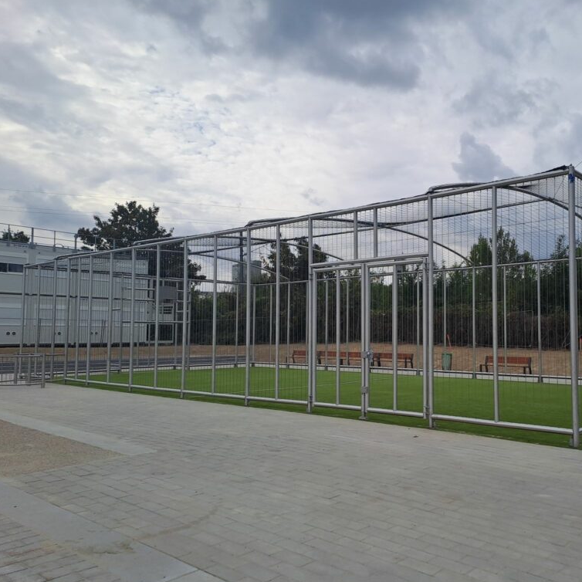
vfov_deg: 54.0
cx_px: 392
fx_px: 571
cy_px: 293
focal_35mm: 30
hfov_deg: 52.9
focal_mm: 4.65
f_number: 1.8
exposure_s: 1/1170
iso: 32
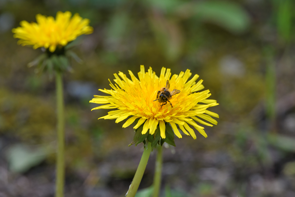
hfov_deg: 2.3
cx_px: 148
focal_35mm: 900
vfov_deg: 1.5
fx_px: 7374
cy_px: 98
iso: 400
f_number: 9
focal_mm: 600
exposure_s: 1/320
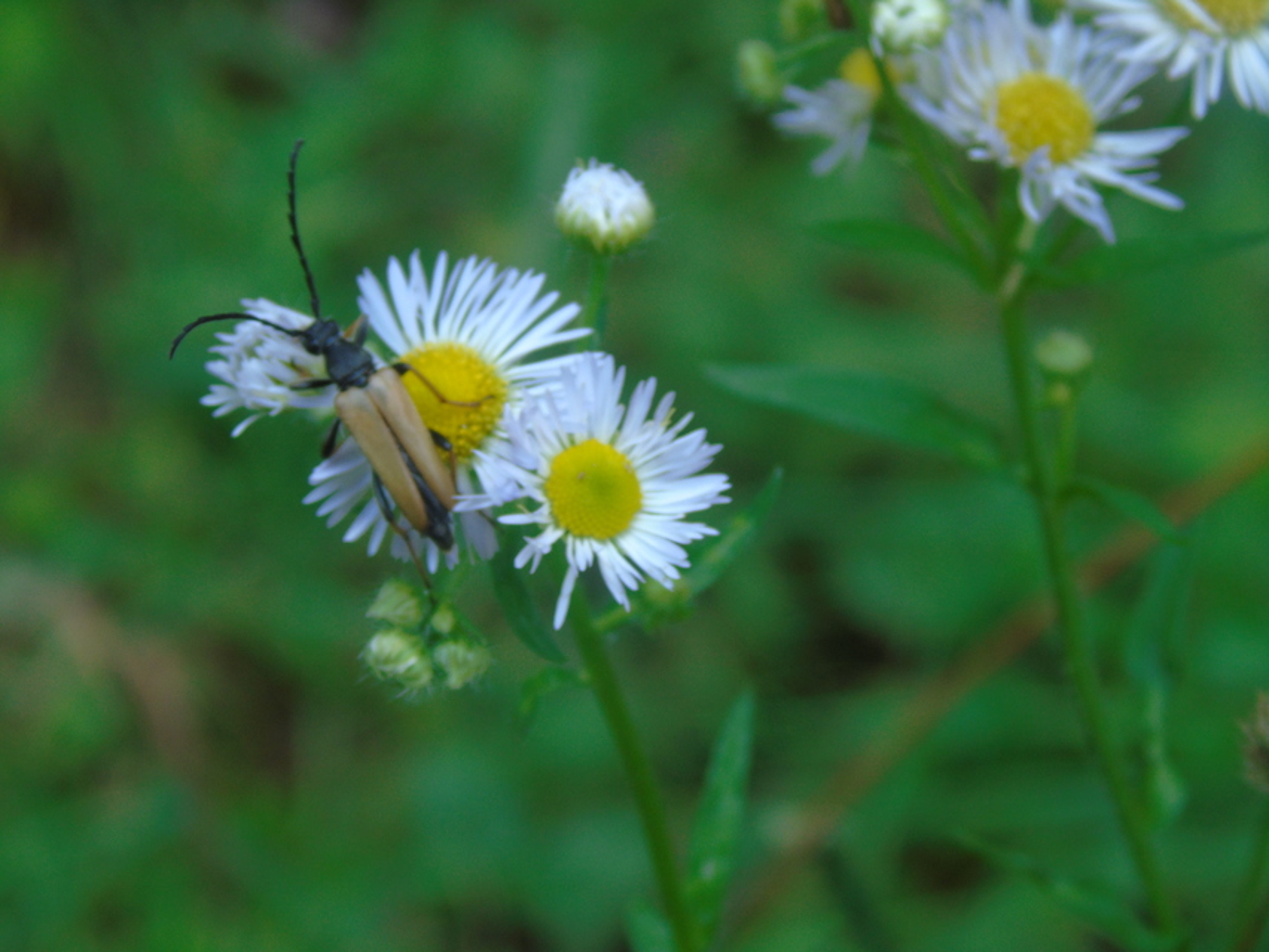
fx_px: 3960
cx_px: 634
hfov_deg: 18.2
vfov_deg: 13.7
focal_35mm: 108
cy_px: 476
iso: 80
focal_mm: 19
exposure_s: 1/125
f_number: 4.4
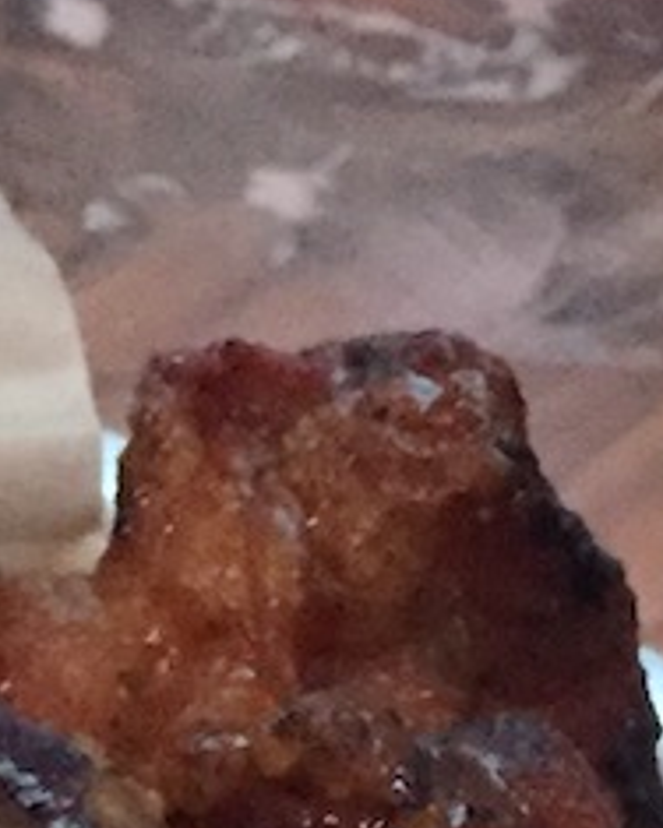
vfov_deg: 9.1
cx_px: -32
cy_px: 1917
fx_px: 4734
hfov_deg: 8.0
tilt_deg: -44.4
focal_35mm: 193
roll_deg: -16.4
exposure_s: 1/15
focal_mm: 4.15
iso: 400
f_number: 2.2
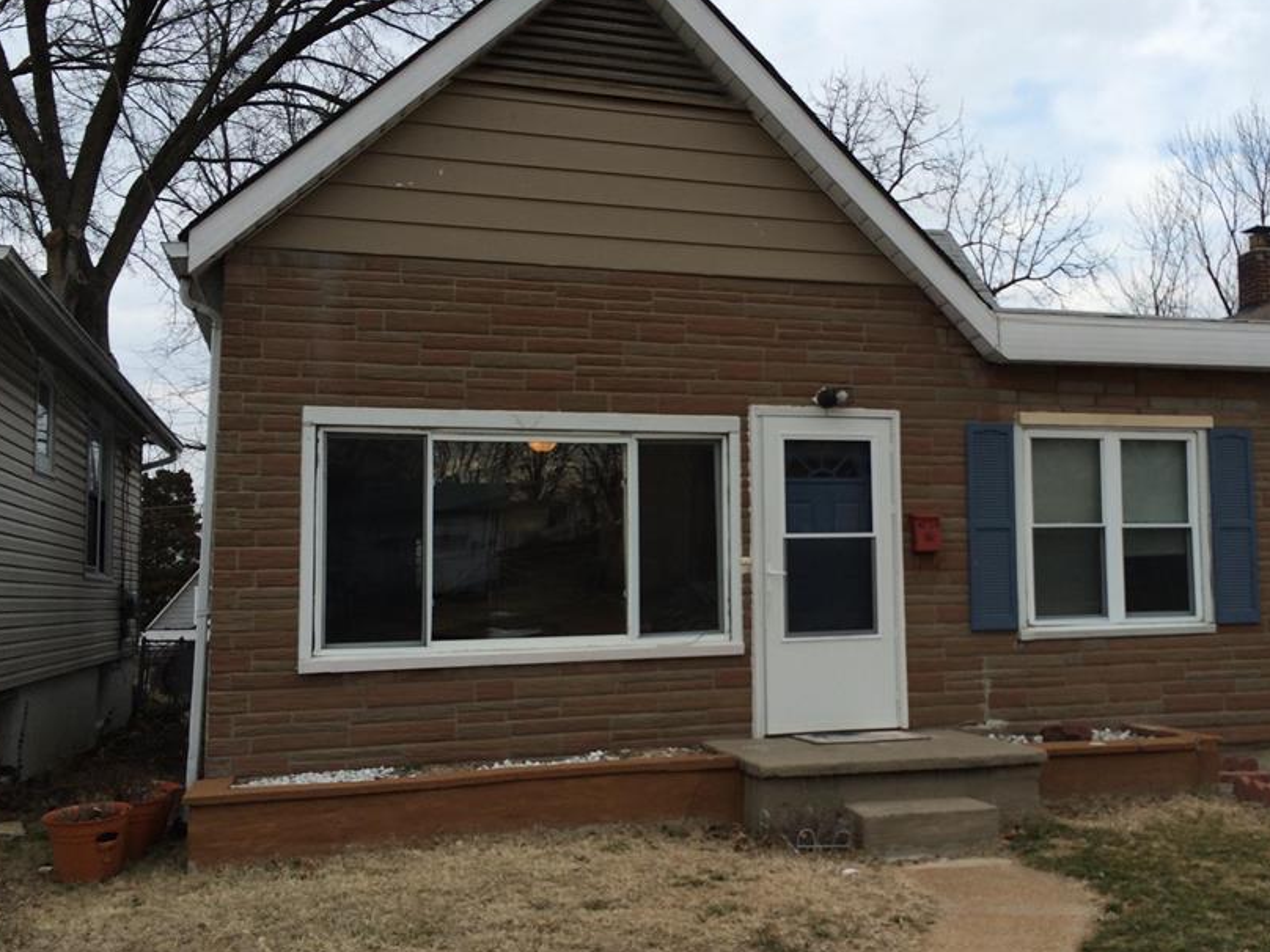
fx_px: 1394
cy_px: 481
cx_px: 783
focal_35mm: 38
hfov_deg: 48.6
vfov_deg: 37.7
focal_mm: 4.12
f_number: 2.2
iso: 40
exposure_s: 1/1208
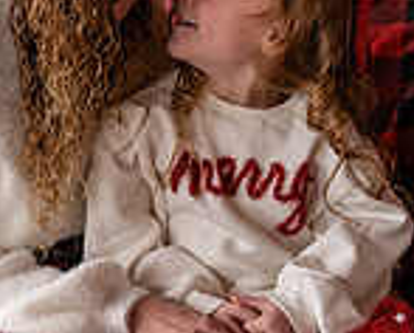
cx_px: 166
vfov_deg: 17.9
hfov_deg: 22.2
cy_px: 203
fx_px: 1055
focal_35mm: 86
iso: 400
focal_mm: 30
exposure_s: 1/250
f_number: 3.2
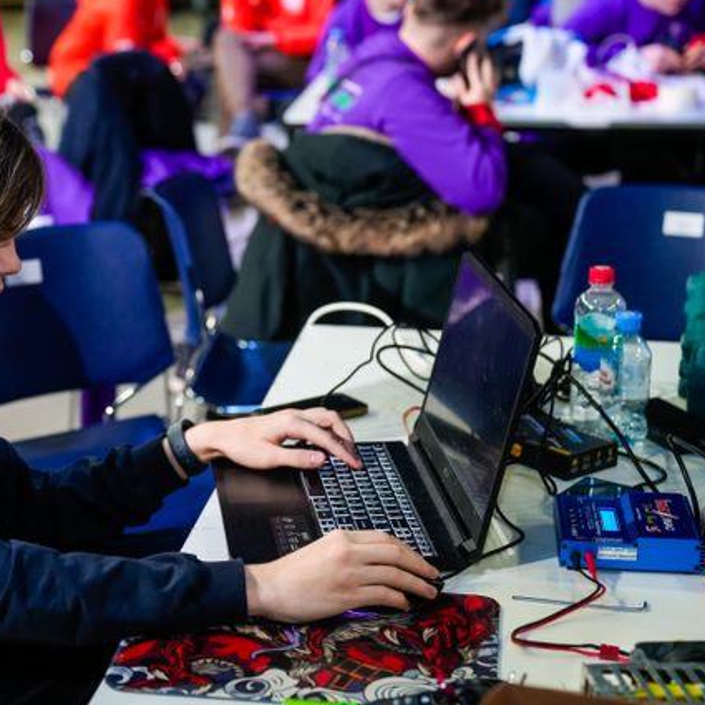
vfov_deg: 23.4
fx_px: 1705
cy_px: 363
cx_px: 152
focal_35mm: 74
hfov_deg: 23.1
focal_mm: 53
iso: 1000
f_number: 2.8
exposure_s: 1/200
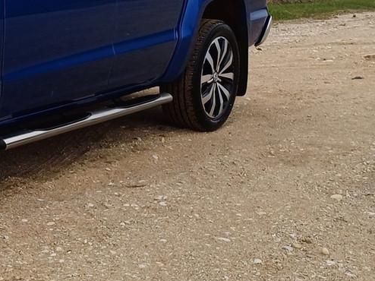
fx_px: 877
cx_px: -172
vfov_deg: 18.1
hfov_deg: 20.9
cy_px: 67
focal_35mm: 81
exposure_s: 1/401
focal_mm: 4.65
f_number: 1.8
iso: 50
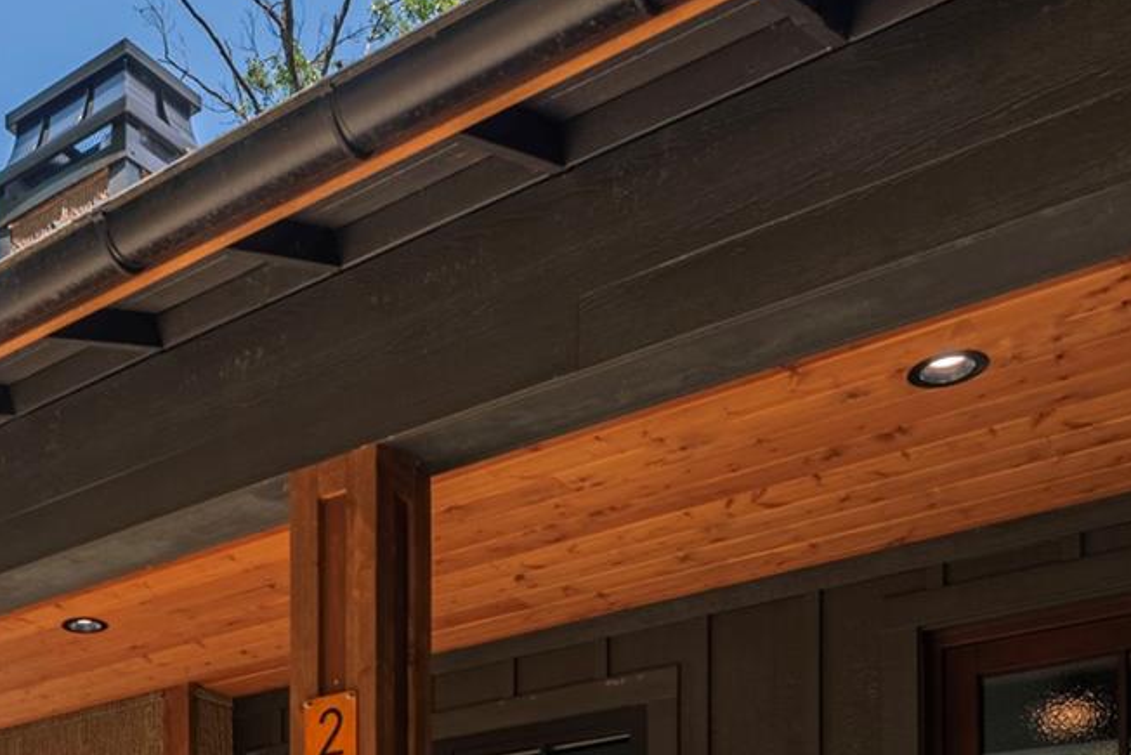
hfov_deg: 41.9
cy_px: 1080
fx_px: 1383
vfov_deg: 24.8
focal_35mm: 44
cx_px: 177
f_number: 8
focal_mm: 14
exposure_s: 1/3200
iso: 320
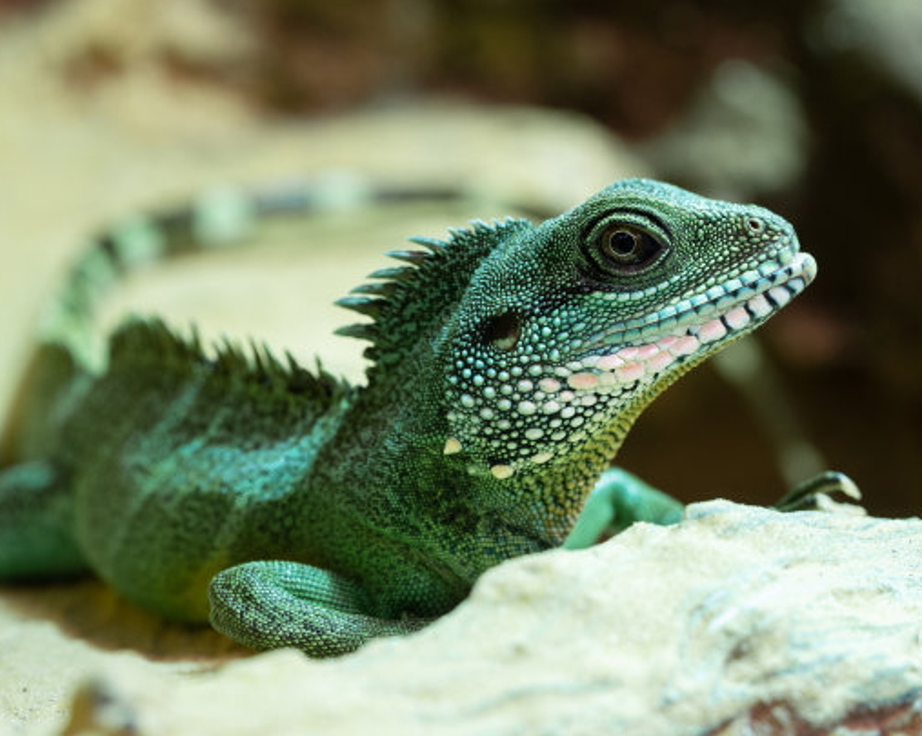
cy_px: 367
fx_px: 2782
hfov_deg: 18.8
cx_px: 442
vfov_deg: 15.1
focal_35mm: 102
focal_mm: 90
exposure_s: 1/15
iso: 640
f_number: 5.6
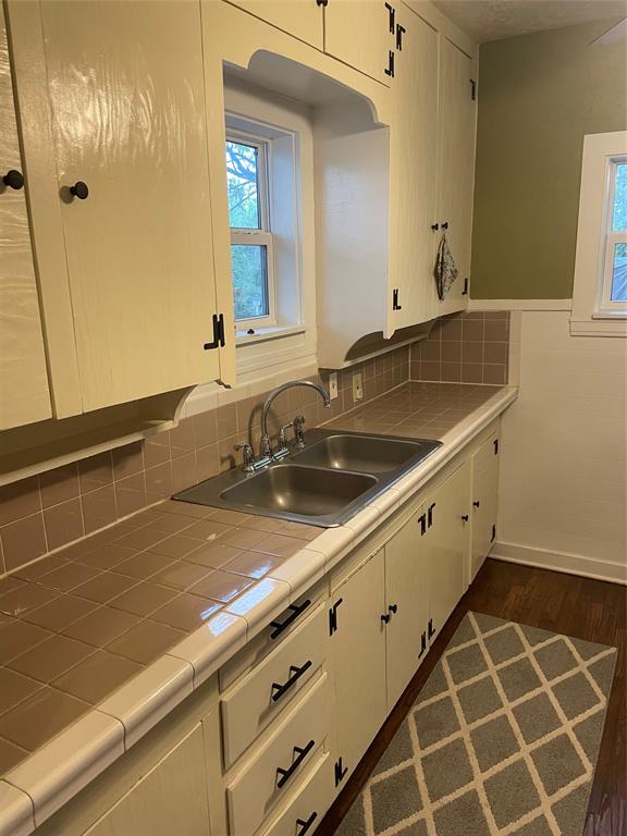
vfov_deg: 67.3
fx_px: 628
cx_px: 314
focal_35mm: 26
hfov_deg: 53.1
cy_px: 418
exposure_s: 1/60
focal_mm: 4.2
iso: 160
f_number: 1.6
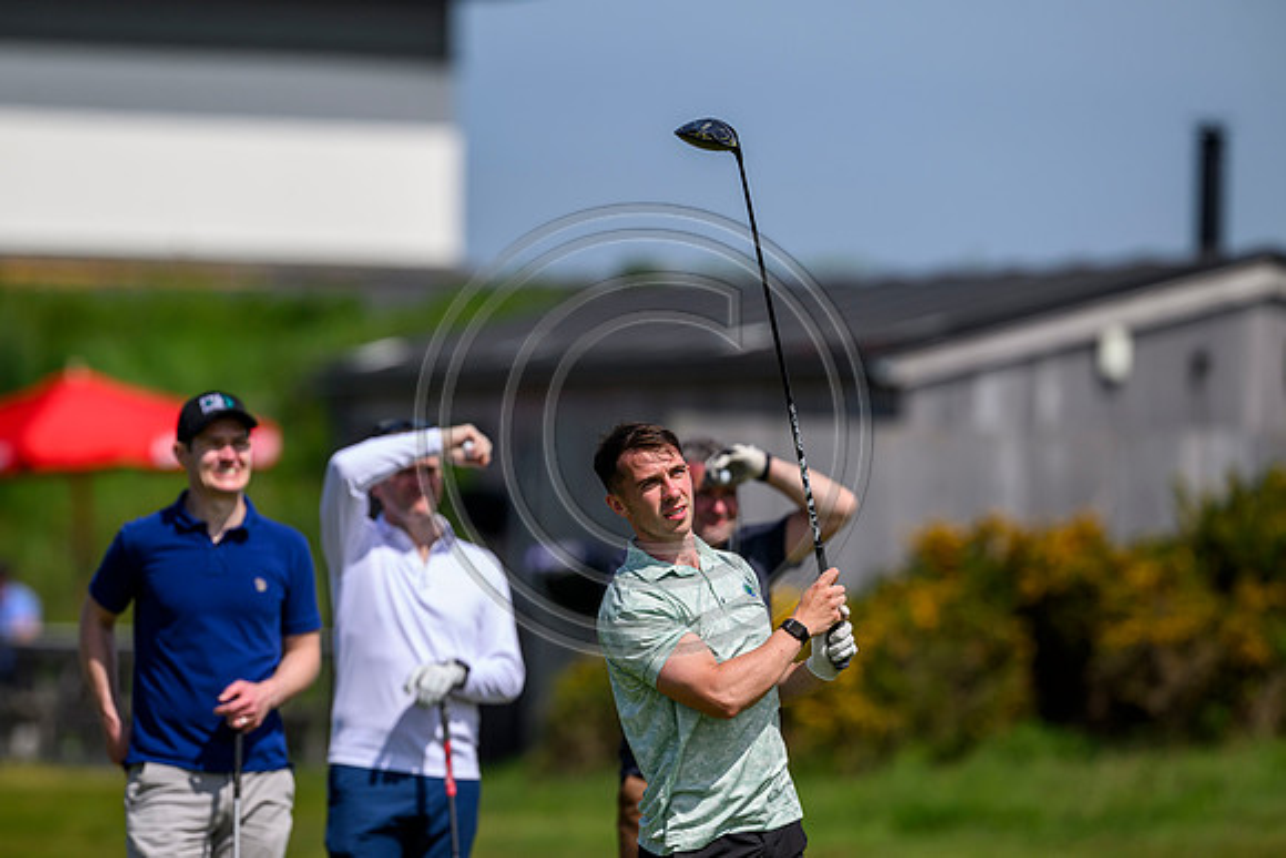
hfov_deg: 5.2
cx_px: 643
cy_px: 429
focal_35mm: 400
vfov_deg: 3.4
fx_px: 14292
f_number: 4.5
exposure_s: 1/5000
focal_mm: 400
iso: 500
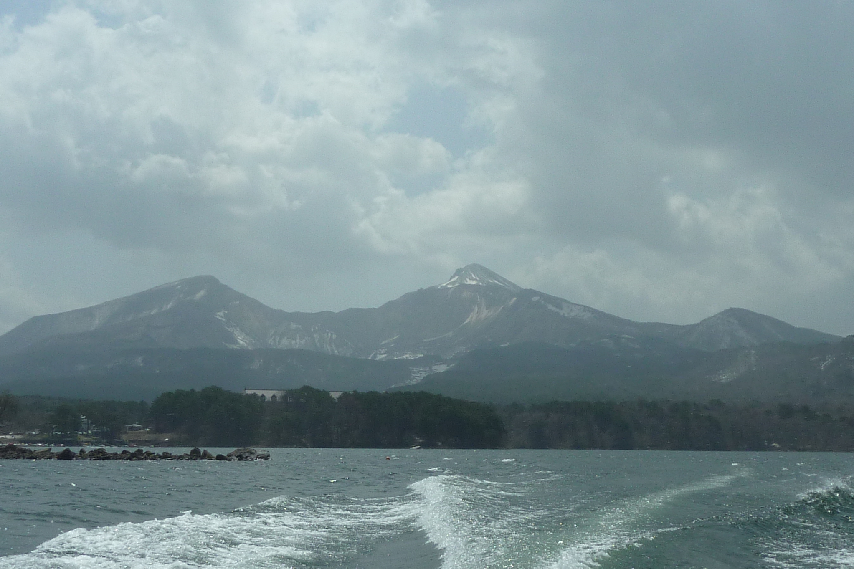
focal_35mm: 50
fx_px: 1186
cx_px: 427
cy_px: 312
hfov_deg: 39.6
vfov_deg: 27.0
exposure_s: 1/800
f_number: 5.6
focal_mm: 4.4
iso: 80
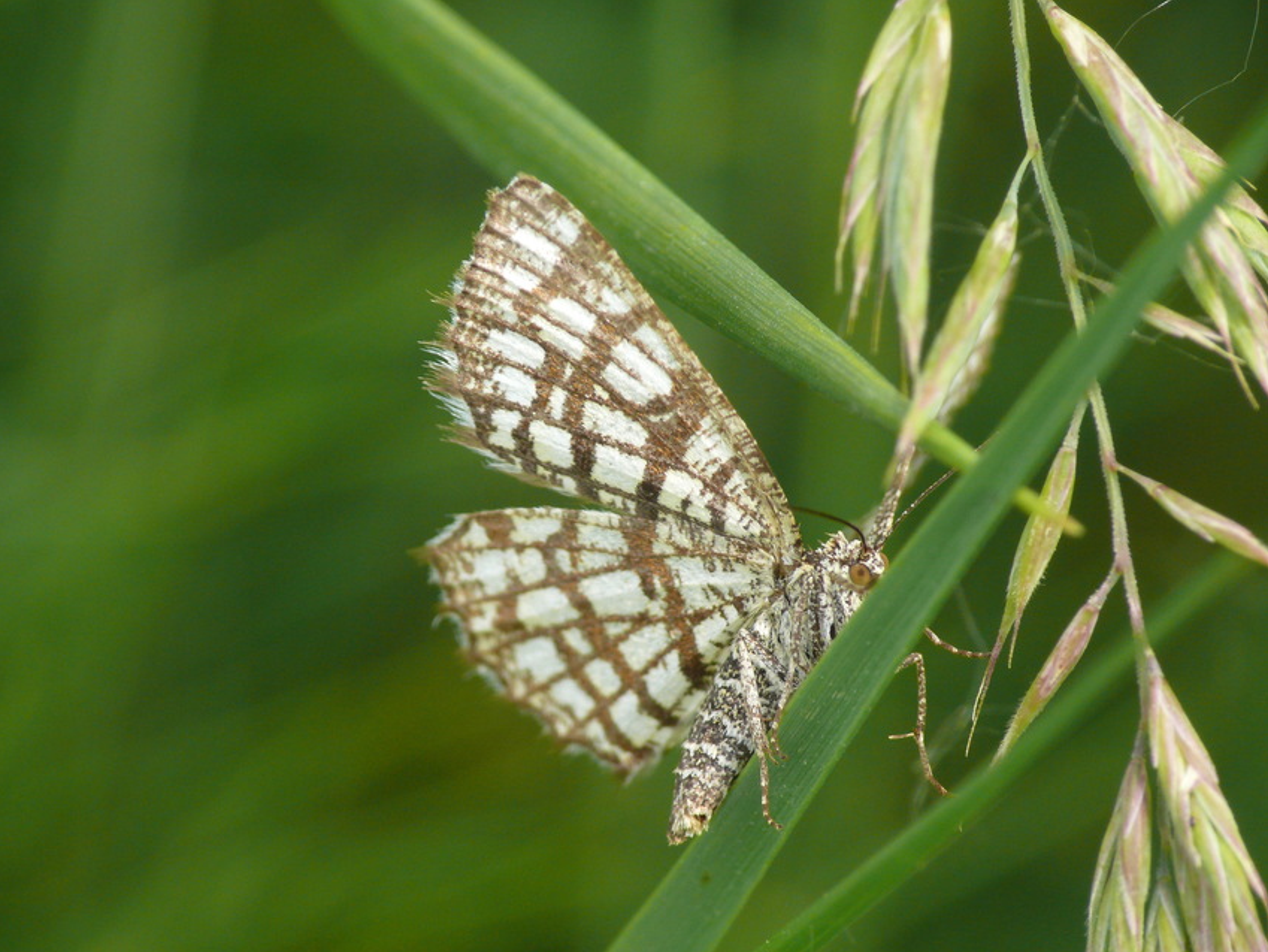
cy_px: 475
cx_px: 634
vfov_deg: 6.5
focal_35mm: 228
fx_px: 8353
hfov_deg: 8.7
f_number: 5.6
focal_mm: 48
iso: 200
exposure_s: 1/500
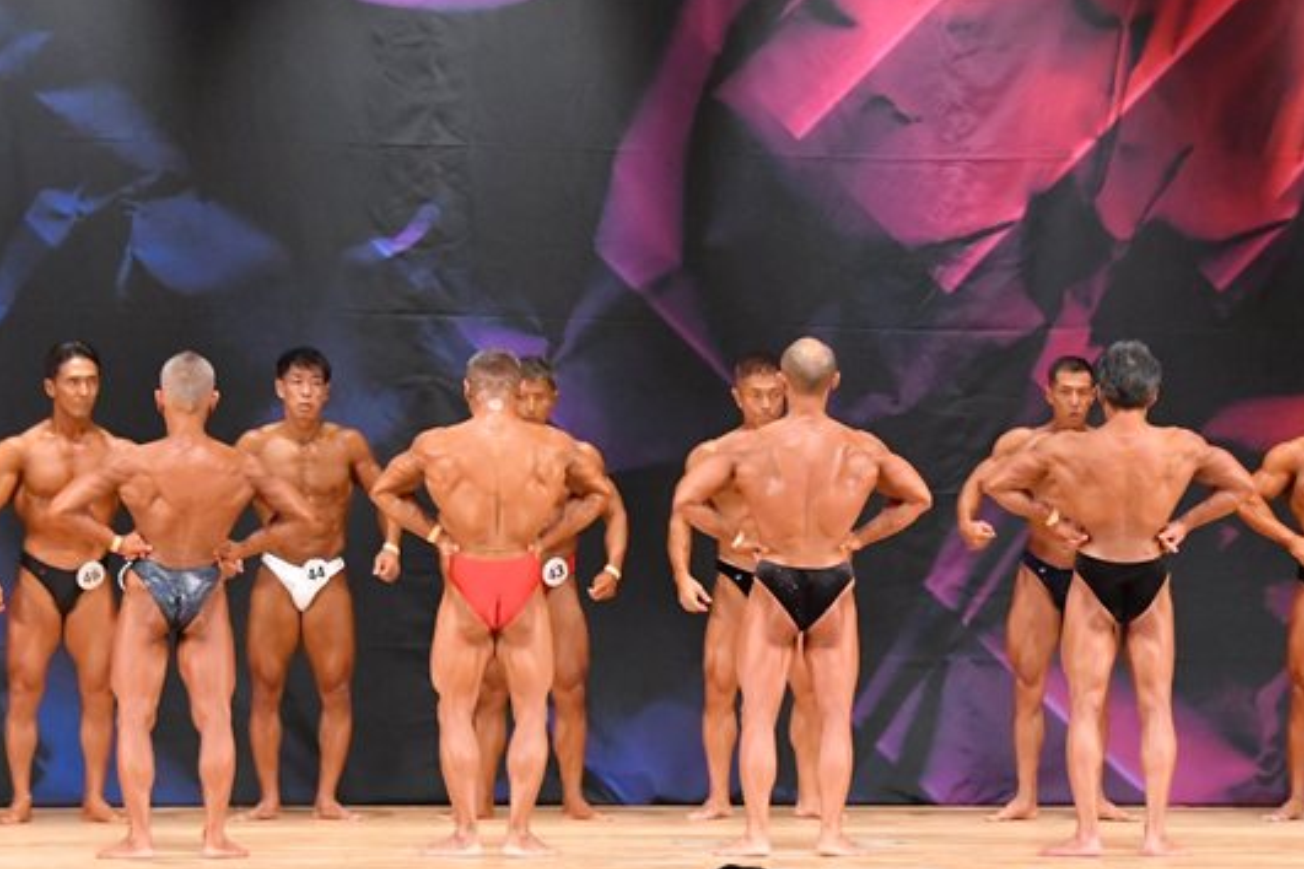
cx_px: 770
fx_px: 7135
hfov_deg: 10.4
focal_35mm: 197
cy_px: 462
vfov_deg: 7.0
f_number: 5.6
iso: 8000
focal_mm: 90
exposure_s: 1/400
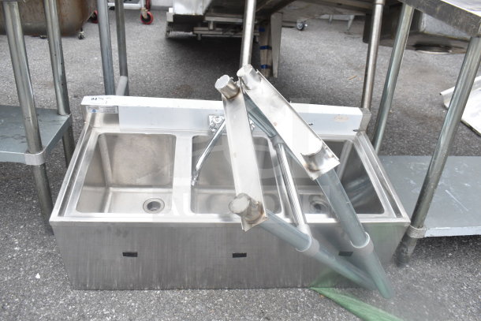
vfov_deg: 43.6
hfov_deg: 61.9
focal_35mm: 30
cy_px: 160
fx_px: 401
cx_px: 240
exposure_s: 1/125
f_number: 5.6
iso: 200
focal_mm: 20
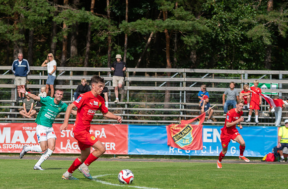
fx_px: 2272
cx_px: 89
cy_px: 133
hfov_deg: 7.3
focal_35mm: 285
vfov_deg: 4.8
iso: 110
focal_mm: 130
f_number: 3.2
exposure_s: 1/1600
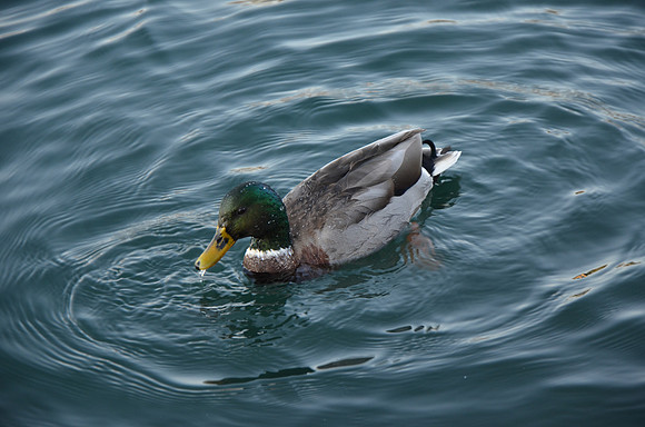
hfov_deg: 13.1
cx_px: 322
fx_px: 2816
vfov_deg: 8.7
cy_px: 214
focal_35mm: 158
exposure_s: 1/100
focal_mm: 105
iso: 400
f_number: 5.6
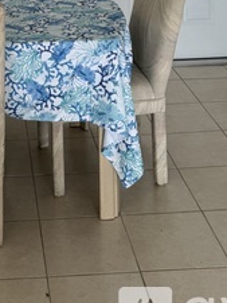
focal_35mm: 71
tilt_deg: -5.7
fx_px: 620
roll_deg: +2.2
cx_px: 0
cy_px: -108
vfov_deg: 23.6
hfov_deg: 20.1
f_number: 1.78
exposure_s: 1/184
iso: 64
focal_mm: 6.86
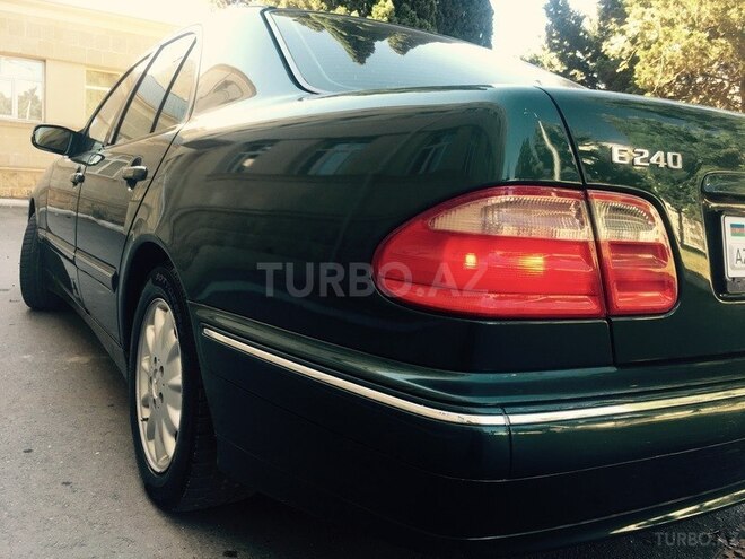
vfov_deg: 48.2
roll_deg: -3.9
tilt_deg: -6.5
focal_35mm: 29
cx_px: 372
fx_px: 624
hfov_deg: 61.7
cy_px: 280
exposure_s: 1/100
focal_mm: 4.15
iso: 32
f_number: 2.2
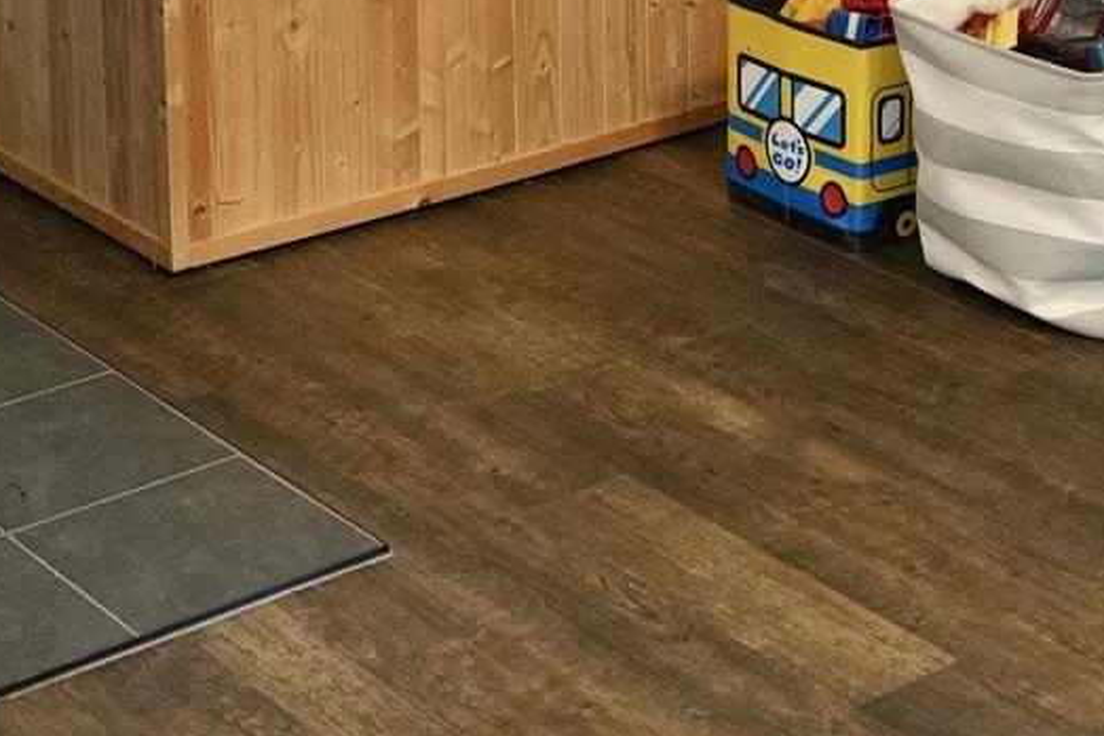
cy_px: -472
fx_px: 2883
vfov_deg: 13.4
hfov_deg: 21.6
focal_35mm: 94
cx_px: 747
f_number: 3.2
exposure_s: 1/40
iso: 640
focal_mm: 16
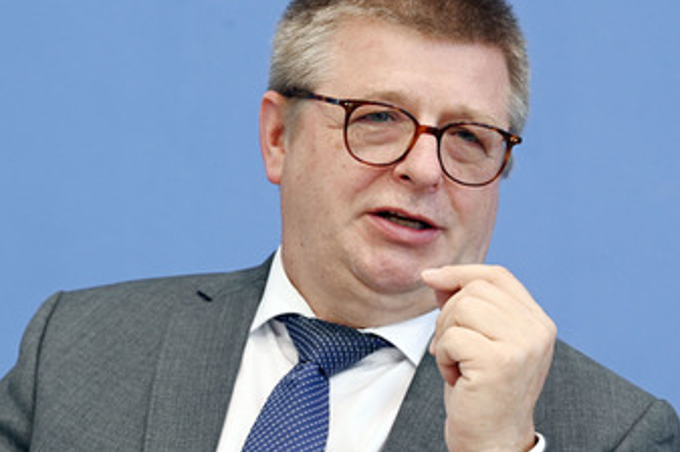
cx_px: 290
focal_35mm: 201
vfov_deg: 6.8
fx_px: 3793
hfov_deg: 10.2
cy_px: 226
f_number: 6.3
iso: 3200
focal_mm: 150
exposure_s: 1/400
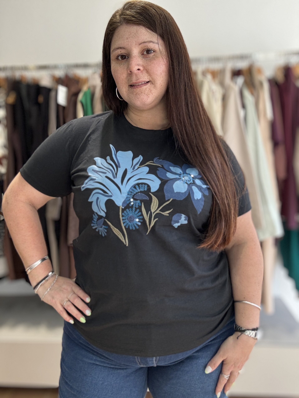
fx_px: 346
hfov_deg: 46.8
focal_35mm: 30
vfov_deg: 60.0
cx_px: 150
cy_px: 199
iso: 80
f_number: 1.9
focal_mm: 2.69
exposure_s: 1/100
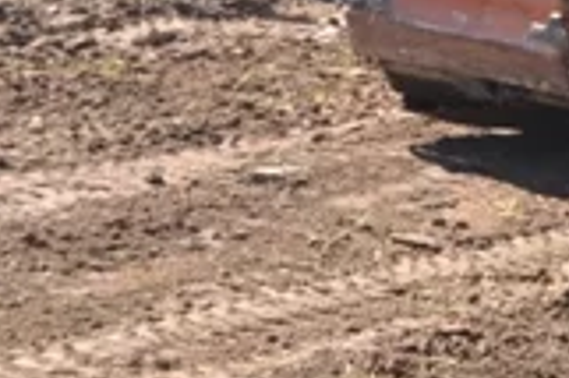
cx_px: 778
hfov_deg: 11.2
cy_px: -267
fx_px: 2826
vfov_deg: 7.5
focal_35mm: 179
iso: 100
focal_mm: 30
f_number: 4.5
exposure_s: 1/200
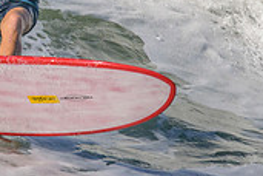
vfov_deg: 0.5
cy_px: -81
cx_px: 160
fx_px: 22244
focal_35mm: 3045
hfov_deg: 0.7
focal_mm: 690
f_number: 11
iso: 360
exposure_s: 1/2000
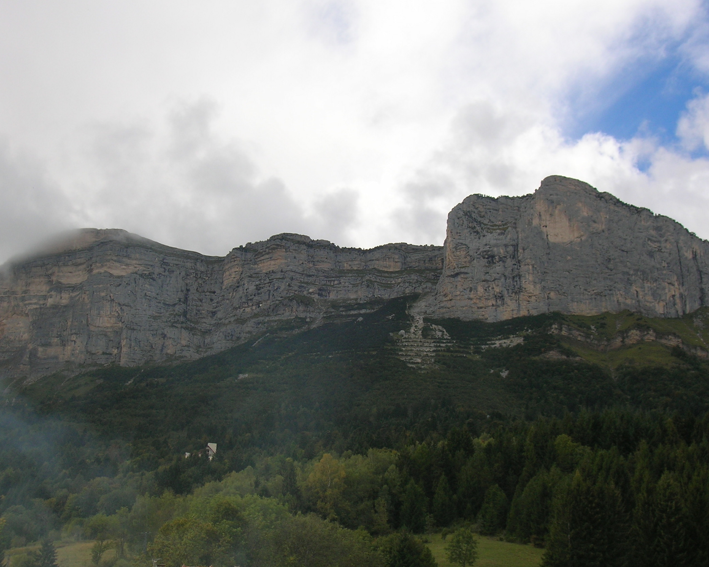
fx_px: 1028
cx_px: 341
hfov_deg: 38.0
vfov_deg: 30.8
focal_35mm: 49
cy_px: 280
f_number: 5.4
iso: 50
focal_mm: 7.7
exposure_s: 1/327
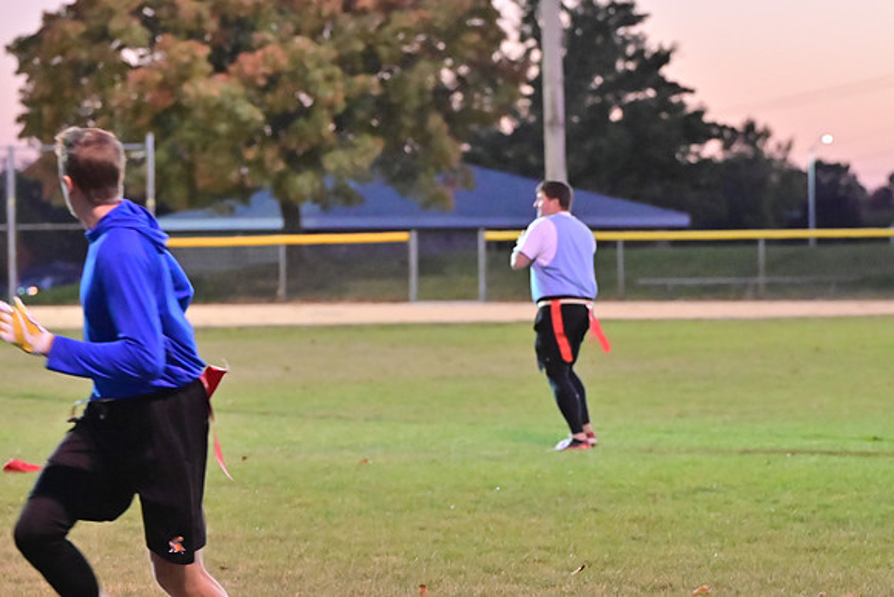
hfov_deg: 12.4
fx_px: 4098
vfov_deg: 8.3
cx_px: 447
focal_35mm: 165
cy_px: 298
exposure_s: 1/320
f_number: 4
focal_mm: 110
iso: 6400
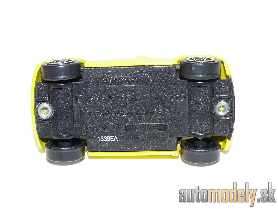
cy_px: 104
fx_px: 747
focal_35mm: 93
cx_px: 139
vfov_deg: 15.9
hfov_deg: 21.1
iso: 100
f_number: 4
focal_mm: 12.7
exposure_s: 1/30
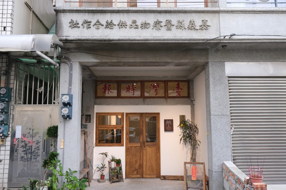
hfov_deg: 63.7
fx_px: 230
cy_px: 95
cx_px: 143
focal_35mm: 29
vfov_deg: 44.9
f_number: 4
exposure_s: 1/100
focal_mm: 19.6
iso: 1000
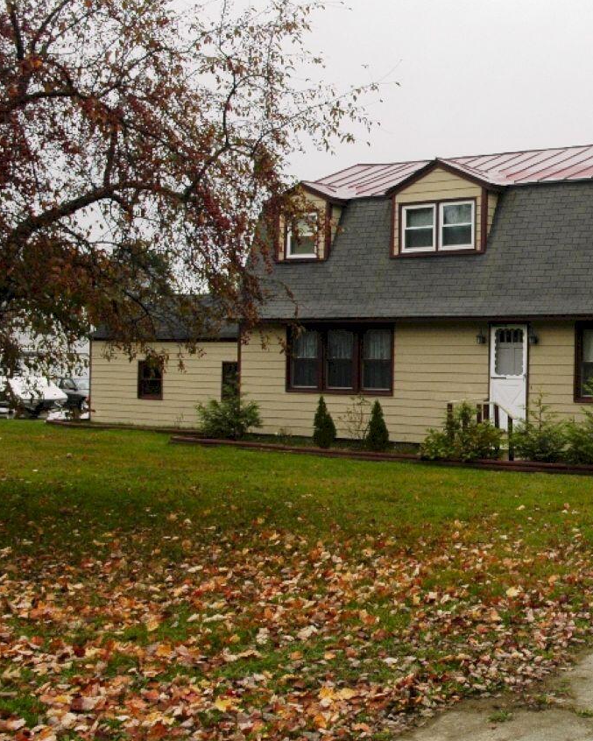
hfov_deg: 25.6
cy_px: 380
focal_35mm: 55
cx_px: 655
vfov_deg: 34.1
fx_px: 1206
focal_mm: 22
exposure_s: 1/100
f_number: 6.3
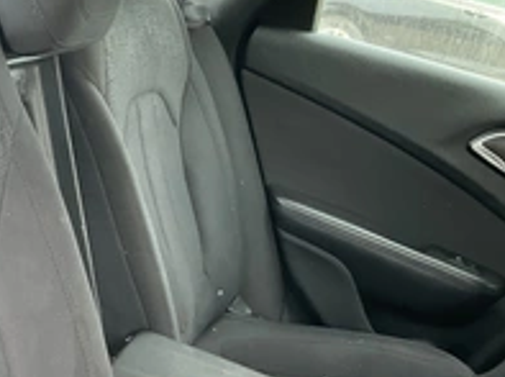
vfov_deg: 24.4
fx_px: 859
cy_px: 287
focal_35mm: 59
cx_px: 44
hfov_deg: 31.1
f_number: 1.8
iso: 50
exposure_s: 1/122
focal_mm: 3
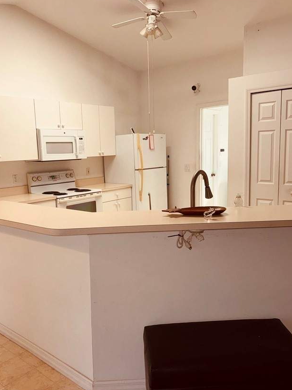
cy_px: 199
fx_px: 338
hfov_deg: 46.7
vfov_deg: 60.0
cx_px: 128
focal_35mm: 30
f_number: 1.78
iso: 200
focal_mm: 6.76
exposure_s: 1/120
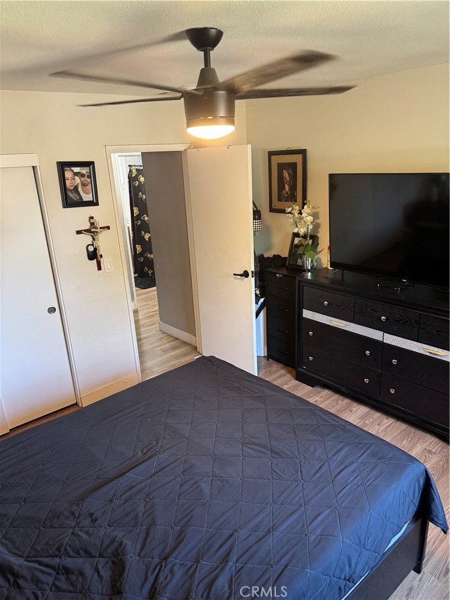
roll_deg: +3.7
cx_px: 225
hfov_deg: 56.8
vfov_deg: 71.6
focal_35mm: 24
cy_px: 300
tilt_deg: -17.9
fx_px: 416
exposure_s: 1/60
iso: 320
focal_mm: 6.76
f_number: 1.78
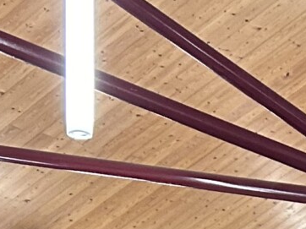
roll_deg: -0.4
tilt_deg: -3.1
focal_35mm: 184
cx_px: 531
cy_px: 715
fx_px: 1625
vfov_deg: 7.1
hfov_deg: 10.2
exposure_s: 1/60
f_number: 1.5
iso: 320
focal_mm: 5.7
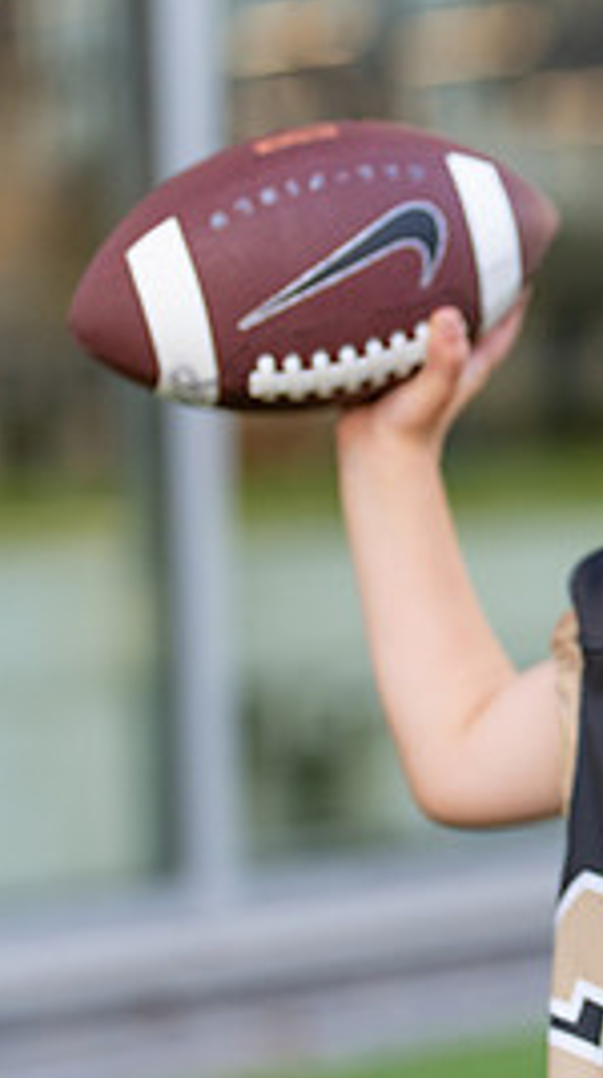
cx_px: 919
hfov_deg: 8.9
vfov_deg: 16.3
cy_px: 582
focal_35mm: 132
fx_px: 3766
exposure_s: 1/1000
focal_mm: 50
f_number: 1.2
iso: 200
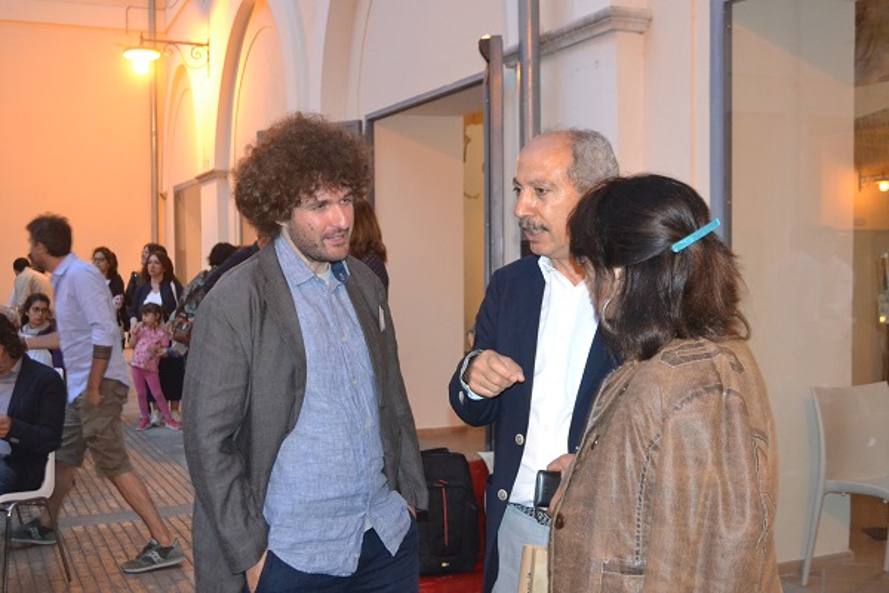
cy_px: 296
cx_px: 444
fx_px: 1037
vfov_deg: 31.9
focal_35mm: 42
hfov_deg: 46.4
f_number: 4.5
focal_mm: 28
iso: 3200
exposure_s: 1/60
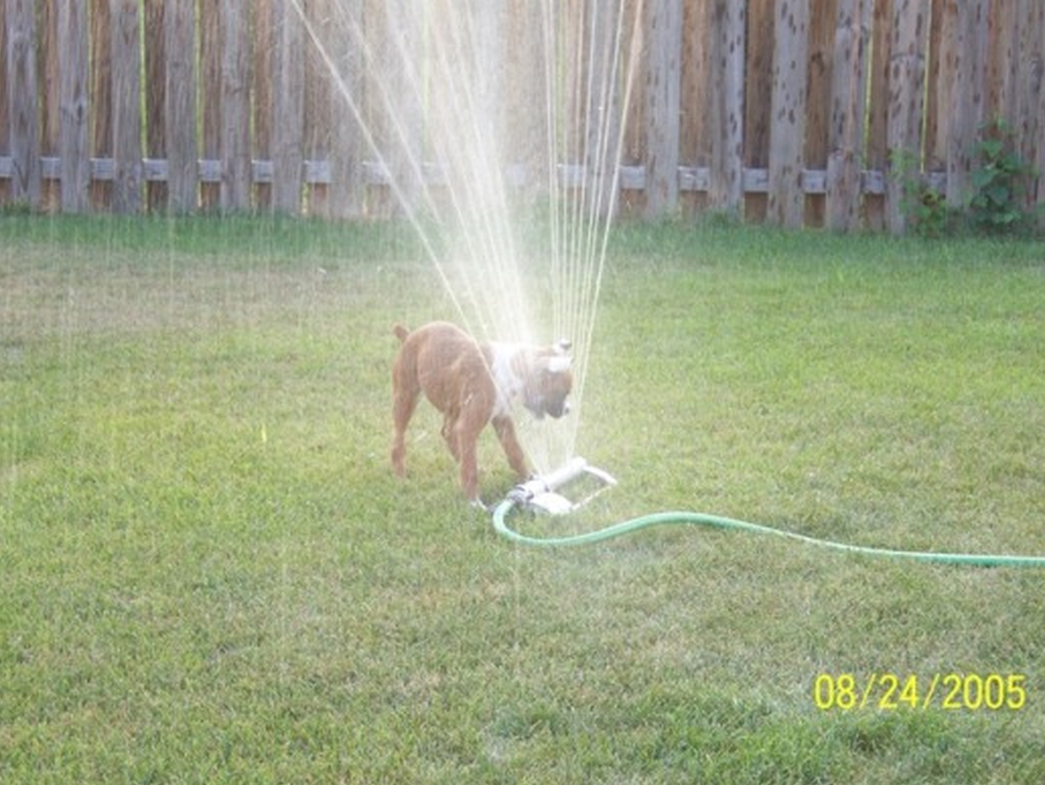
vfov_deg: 14.2
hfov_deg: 18.9
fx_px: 3142
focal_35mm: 104
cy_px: 387
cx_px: 542
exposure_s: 1/45
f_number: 4.9
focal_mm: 16.6
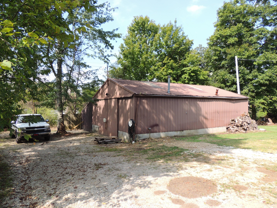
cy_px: 104
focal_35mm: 24
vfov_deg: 56.8
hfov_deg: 71.6
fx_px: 192
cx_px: 138
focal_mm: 4.3
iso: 100
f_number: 3
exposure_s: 1/500
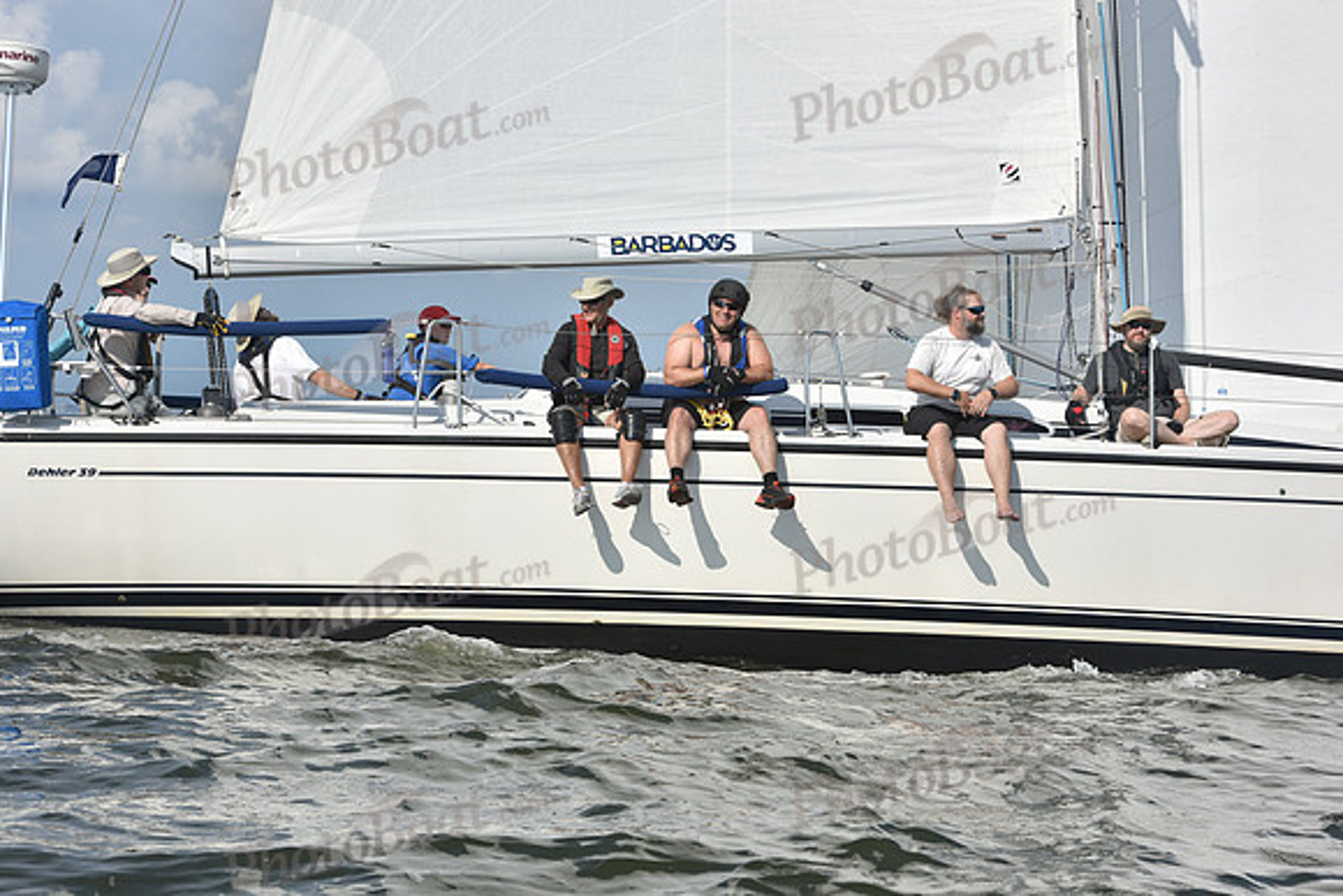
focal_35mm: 92
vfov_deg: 14.9
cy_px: 448
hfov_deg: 22.1
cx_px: 672
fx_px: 3433
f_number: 10
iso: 250
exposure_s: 1/1000
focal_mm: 92
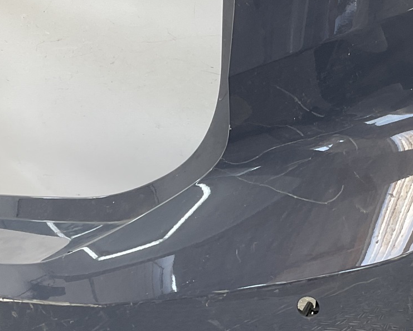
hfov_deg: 24.5
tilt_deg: -9.4
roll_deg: +4.5
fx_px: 941
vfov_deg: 19.8
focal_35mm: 77
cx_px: 298
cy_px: 222
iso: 16
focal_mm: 3
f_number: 1.8
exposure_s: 1/100
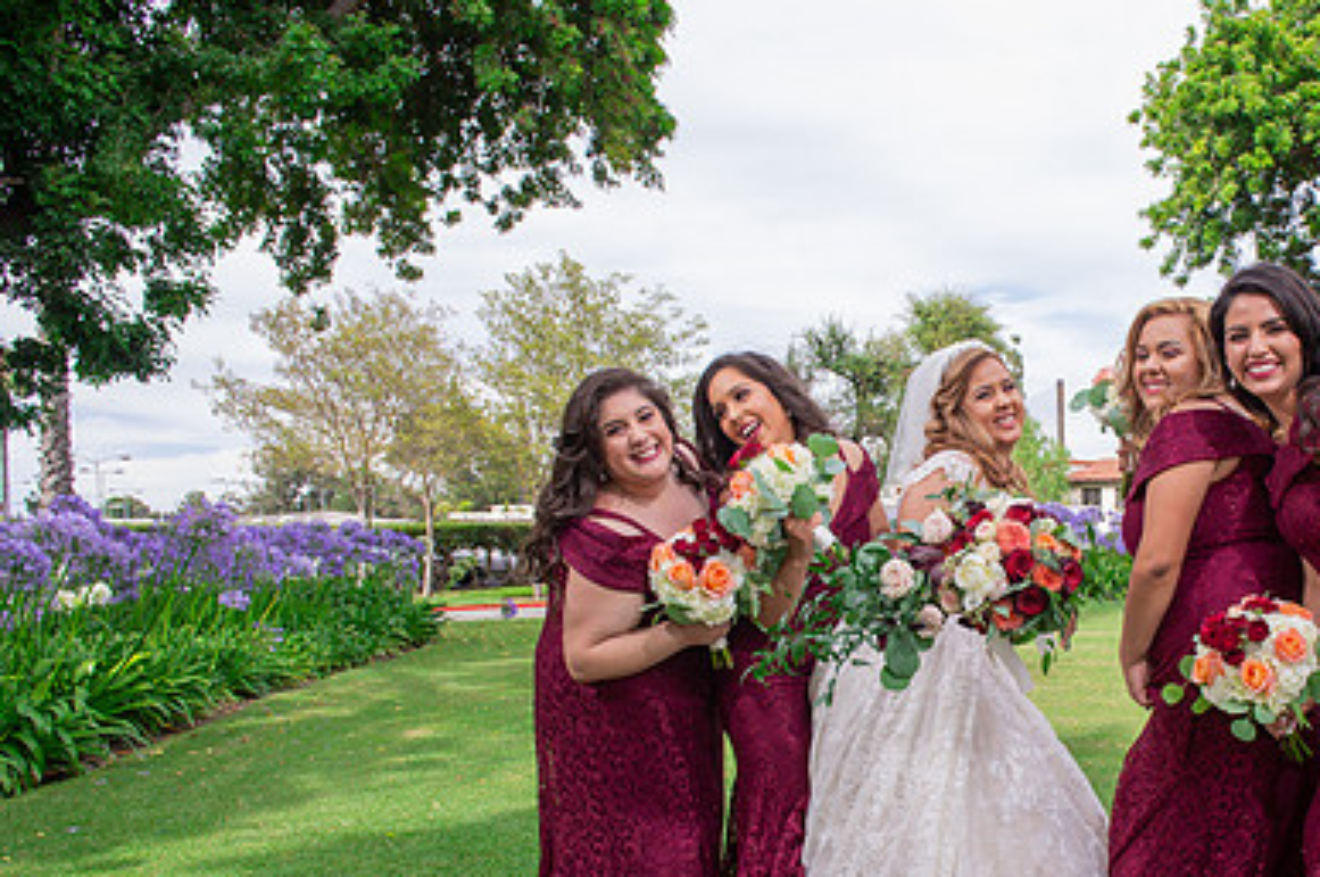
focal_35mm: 36
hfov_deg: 51.1
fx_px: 1318
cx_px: 976
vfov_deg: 36.2
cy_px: 628
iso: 400
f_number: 7.1
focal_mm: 24
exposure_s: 1/250
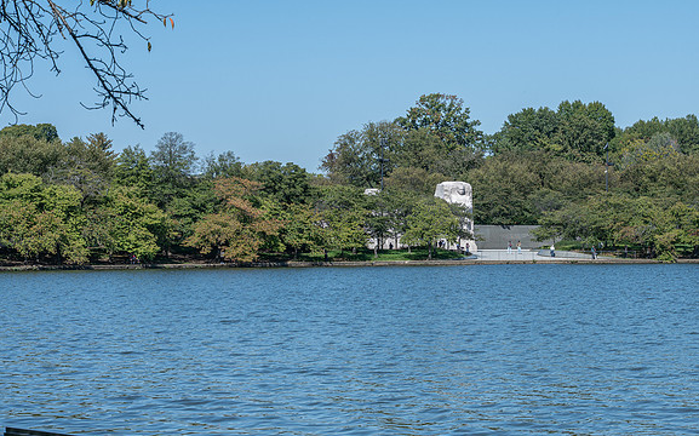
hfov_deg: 21.1
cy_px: 295
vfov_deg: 13.3
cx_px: 474
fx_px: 1866
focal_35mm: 98
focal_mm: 70
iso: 125
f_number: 10
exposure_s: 1/200
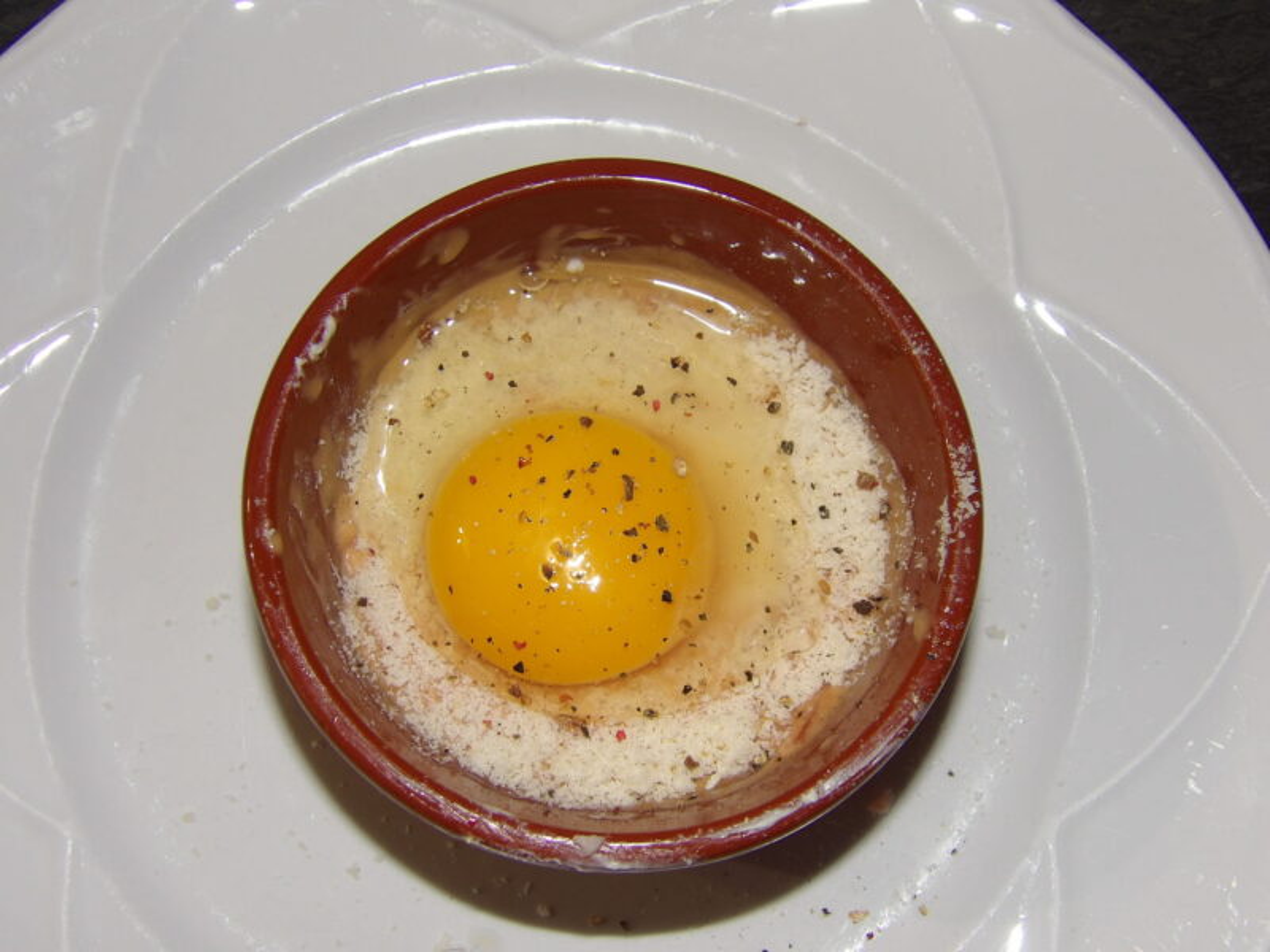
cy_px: 476
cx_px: 635
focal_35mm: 46
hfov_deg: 41.2
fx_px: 1688
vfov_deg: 31.5
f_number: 3.3
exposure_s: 1/33
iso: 100
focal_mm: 8.2
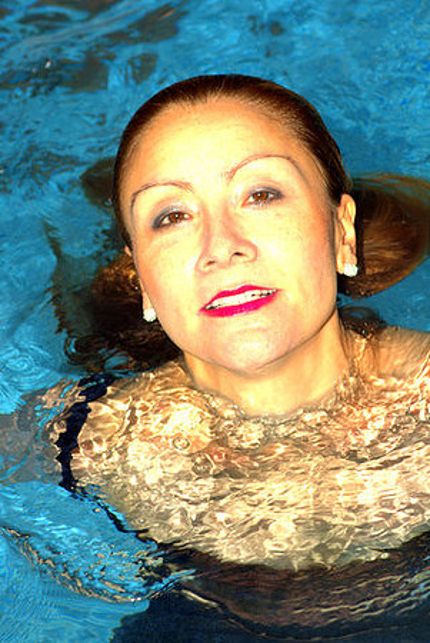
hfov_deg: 9.2
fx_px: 2681
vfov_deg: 13.7
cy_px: 322
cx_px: 215
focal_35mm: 150
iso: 50
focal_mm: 100
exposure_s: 1/100
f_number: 5.6
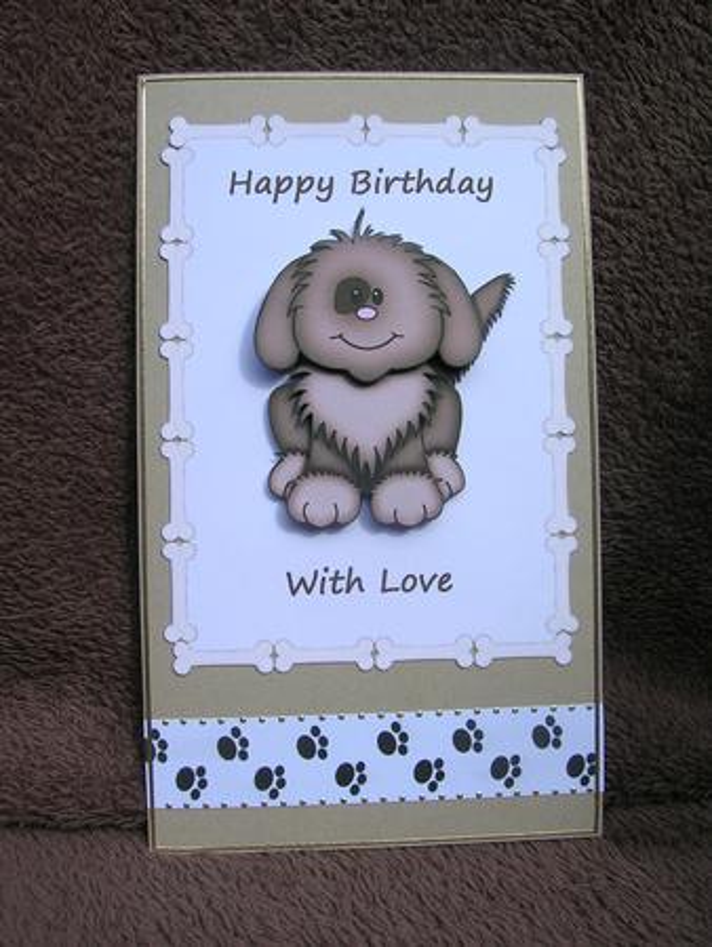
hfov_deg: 40.7
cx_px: 356
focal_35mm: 35
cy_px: 474
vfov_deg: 52.6
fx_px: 959
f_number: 4.8
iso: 50
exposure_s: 1/426
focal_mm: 5.4
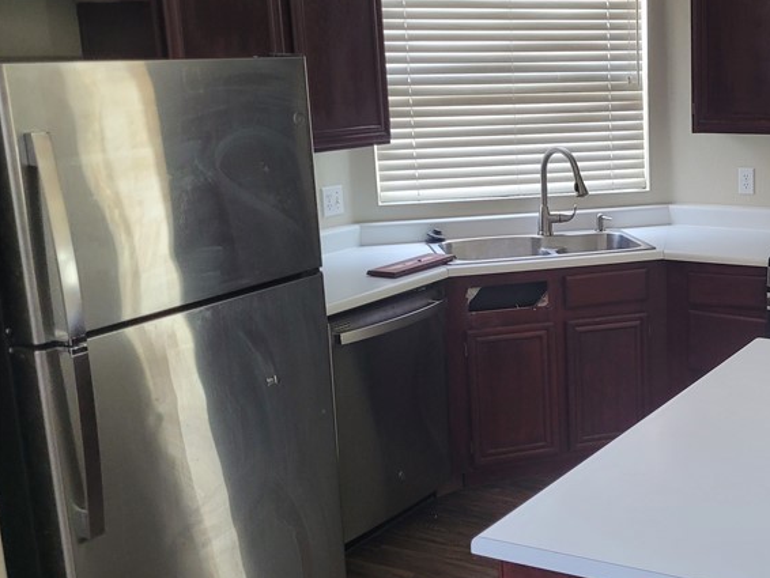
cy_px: 288
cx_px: 688
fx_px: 1046
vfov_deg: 30.9
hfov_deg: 37.8
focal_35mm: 47
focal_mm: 5.4
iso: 200
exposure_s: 1/40
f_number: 1.8
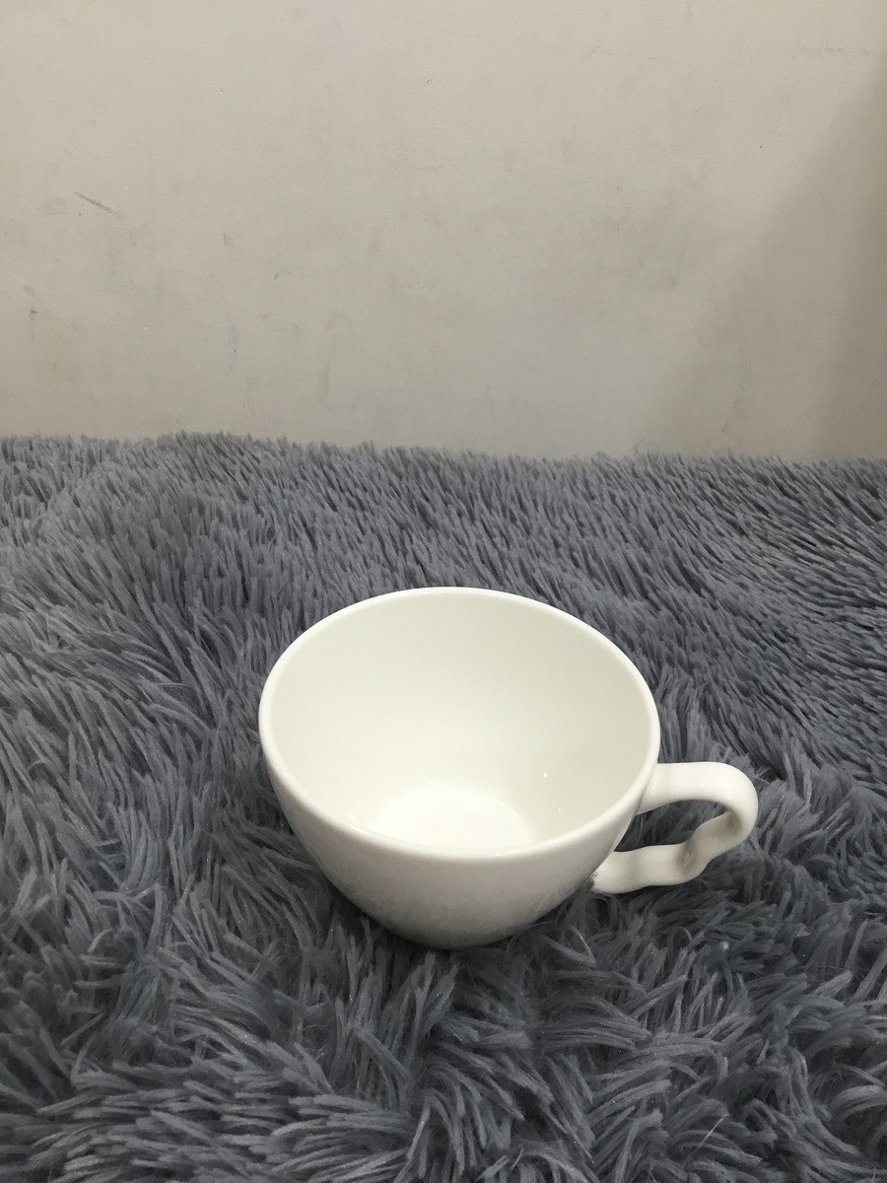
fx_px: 1059
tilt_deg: -36.1
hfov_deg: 45.4
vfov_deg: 58.4
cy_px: 592
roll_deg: -1.3
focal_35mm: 31
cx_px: 444
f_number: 2.4
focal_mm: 3.3
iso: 80
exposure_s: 1/33
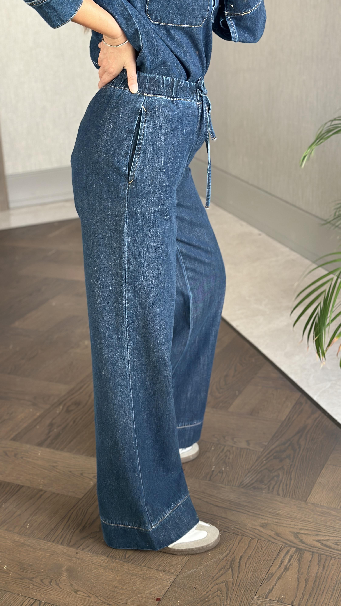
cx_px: 152
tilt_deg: -32.1
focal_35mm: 53
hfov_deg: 22.6
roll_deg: +4.1
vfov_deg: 39.2
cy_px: 301
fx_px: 852
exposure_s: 1/60
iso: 250
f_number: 1.78
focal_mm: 6.86
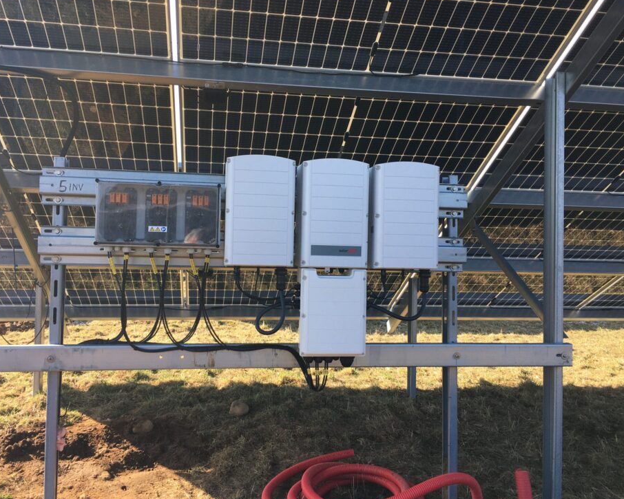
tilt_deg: +2.4
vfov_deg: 45.8
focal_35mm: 32
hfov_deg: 55.6
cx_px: 299
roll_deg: -1.8
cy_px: 244
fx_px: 591
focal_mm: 4.15
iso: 25
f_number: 2.2
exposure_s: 1/422
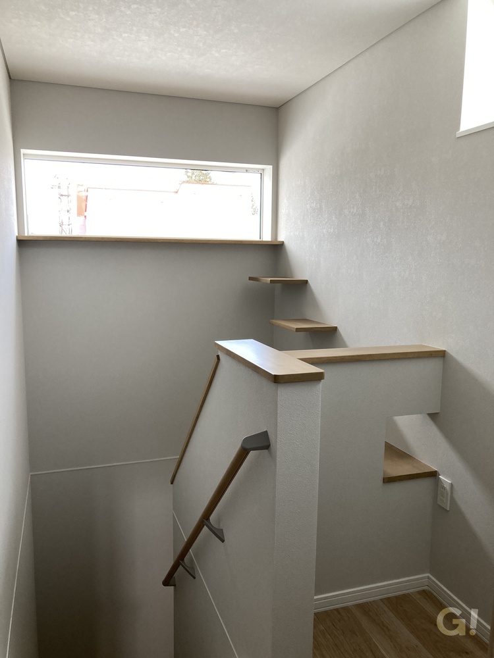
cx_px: 247
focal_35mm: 28
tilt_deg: -6.3
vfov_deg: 63.4
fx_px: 533
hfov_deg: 49.7
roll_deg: +0.1
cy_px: 329
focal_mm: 3.99
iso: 64
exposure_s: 1/121
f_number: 1.8
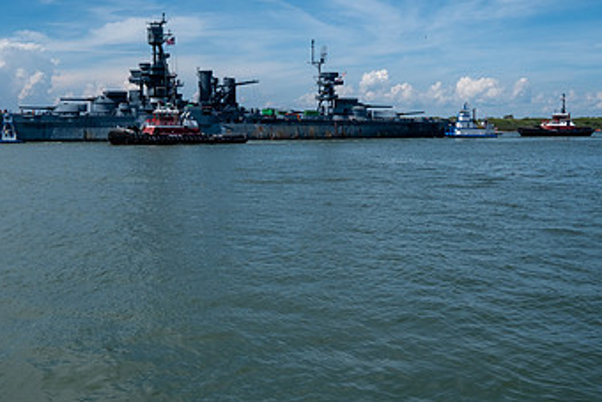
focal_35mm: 41
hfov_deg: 46.9
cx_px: 223
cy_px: 155
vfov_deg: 32.5
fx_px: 686
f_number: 4
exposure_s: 1/3200
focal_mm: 16
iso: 160
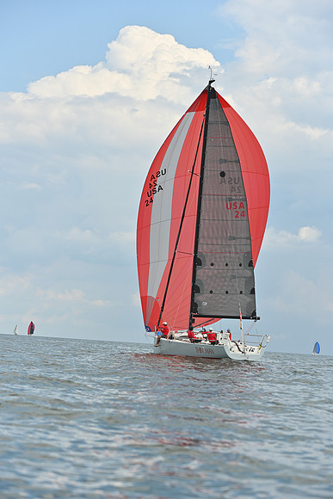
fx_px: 1525
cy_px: 250
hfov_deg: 12.5
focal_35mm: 110
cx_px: 166
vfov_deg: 18.6
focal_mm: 110
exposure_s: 1/3200
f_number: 4.5
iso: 320
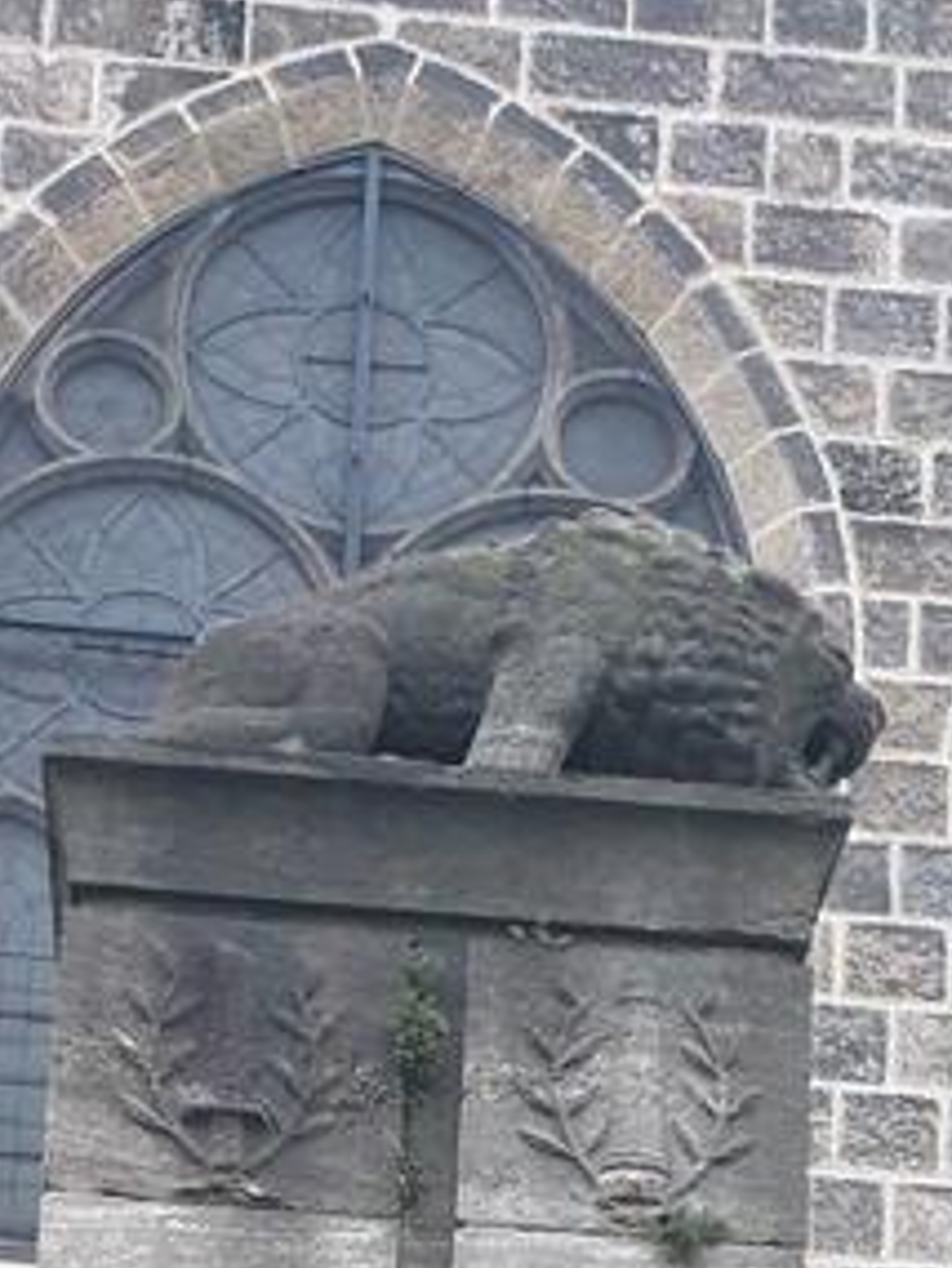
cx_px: 429
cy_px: 1891
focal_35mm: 82
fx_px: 3005
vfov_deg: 20.5
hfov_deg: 18.0
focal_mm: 4.3
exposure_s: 1/50
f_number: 2.4
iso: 320
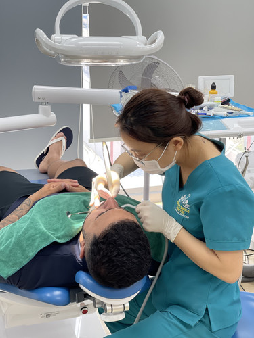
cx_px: 127
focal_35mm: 64
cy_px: 169
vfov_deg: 30.3
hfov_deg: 22.9
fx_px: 626
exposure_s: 1/100
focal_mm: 7.5
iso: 80
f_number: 2.2
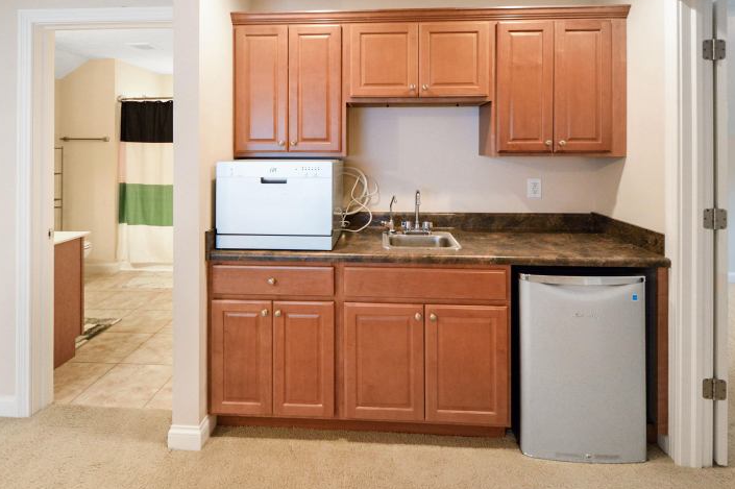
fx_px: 326
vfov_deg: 73.7
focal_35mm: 16
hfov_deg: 96.8
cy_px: 244
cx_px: 364
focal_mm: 10
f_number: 3.5
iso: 900
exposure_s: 1/60
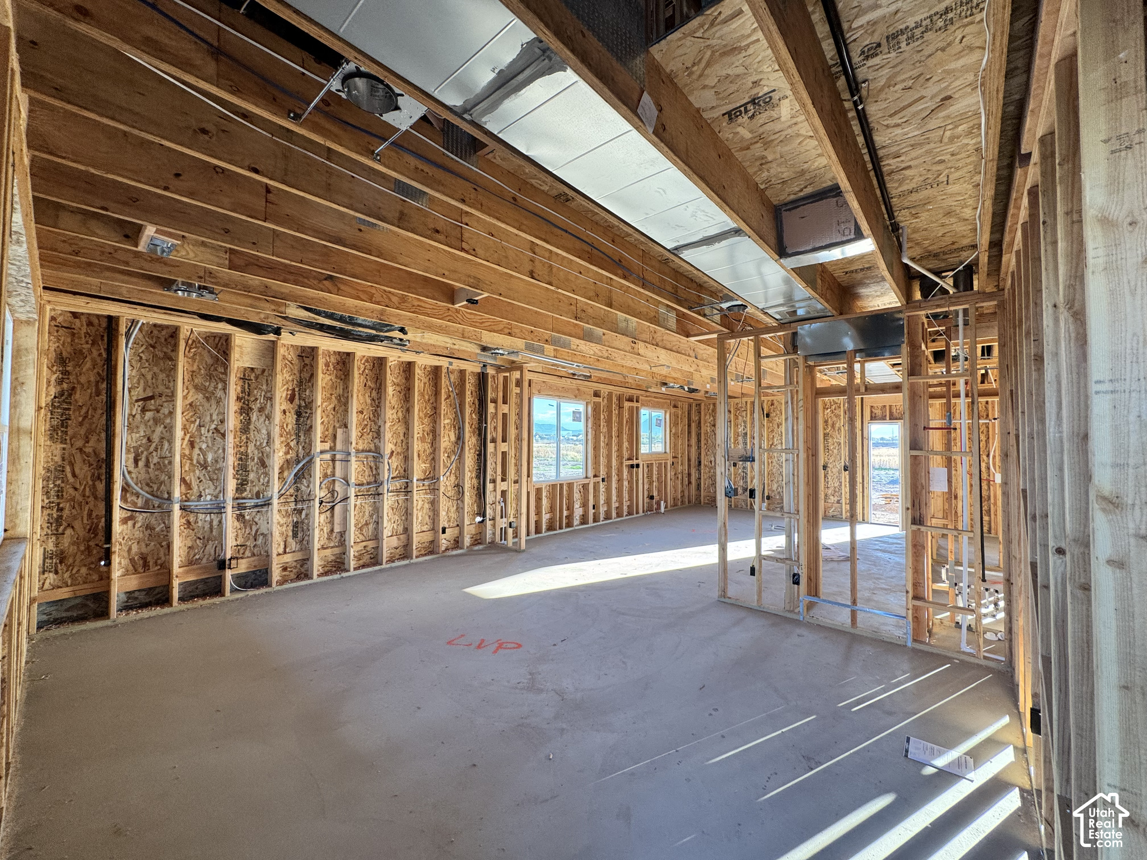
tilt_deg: +1.3
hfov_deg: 102.1
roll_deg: -1.2
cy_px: 430
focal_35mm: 14
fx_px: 464
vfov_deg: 85.7
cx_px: 574
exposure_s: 1/99
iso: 125
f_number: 2.2
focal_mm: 2.22
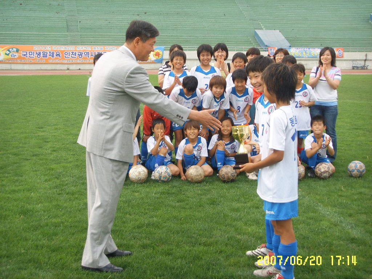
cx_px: 186
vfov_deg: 29.1
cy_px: 140
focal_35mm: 50
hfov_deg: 38.2
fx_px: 537
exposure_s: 1/180
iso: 50
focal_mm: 8.8
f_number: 3.8
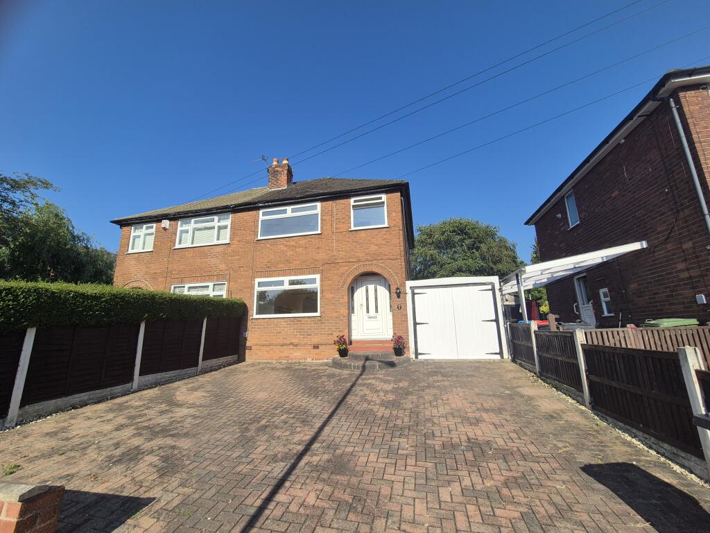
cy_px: 266
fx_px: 267
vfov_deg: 89.9
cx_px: 355
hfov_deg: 106.2
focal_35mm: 13
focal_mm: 2.2
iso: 50
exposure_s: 1/2440
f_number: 2.2
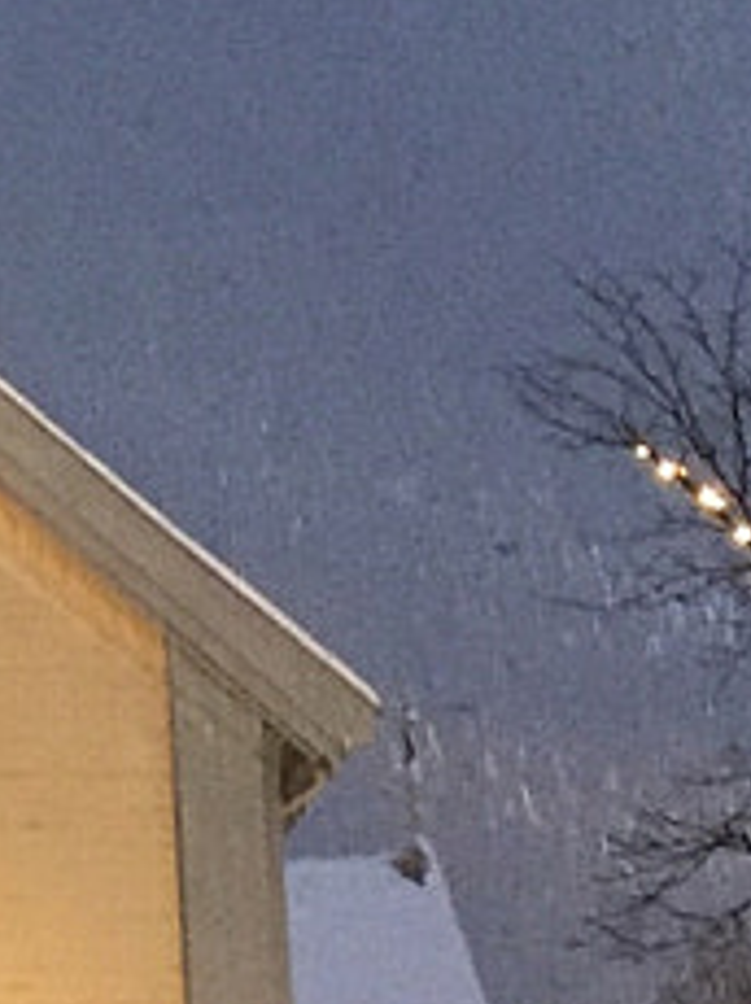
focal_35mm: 202
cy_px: 57
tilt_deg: +18.9
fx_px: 5854
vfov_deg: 9.7
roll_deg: -0.1
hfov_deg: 7.1
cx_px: -681
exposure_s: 1/17
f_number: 2.2
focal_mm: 4.15
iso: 250
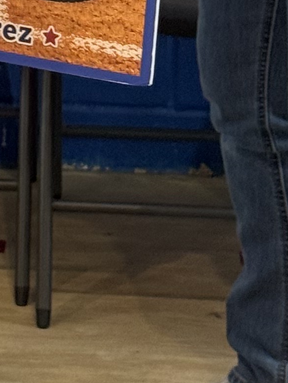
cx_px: -394
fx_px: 2772
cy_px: -126
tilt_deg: -10.8
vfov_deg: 7.8
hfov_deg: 5.7
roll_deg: +0.3
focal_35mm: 250
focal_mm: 6.76
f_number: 1.78
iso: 80
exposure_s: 1/60
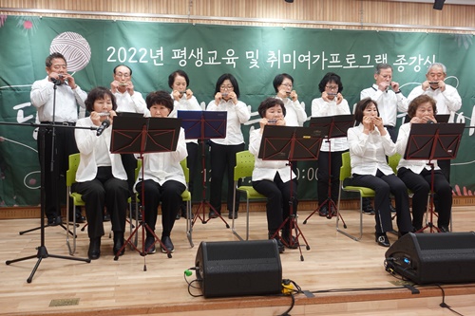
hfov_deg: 48.5
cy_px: 158
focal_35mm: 40
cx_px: 238
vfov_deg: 33.4
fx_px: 528
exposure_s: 1/40
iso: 200
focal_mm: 15.07
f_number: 2.8
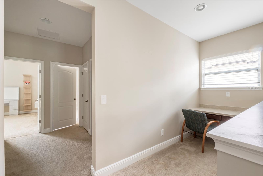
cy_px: 88
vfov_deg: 77.3
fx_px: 110
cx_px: 132
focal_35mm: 15
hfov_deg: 100.4
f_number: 16
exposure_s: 3
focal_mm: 10
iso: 320
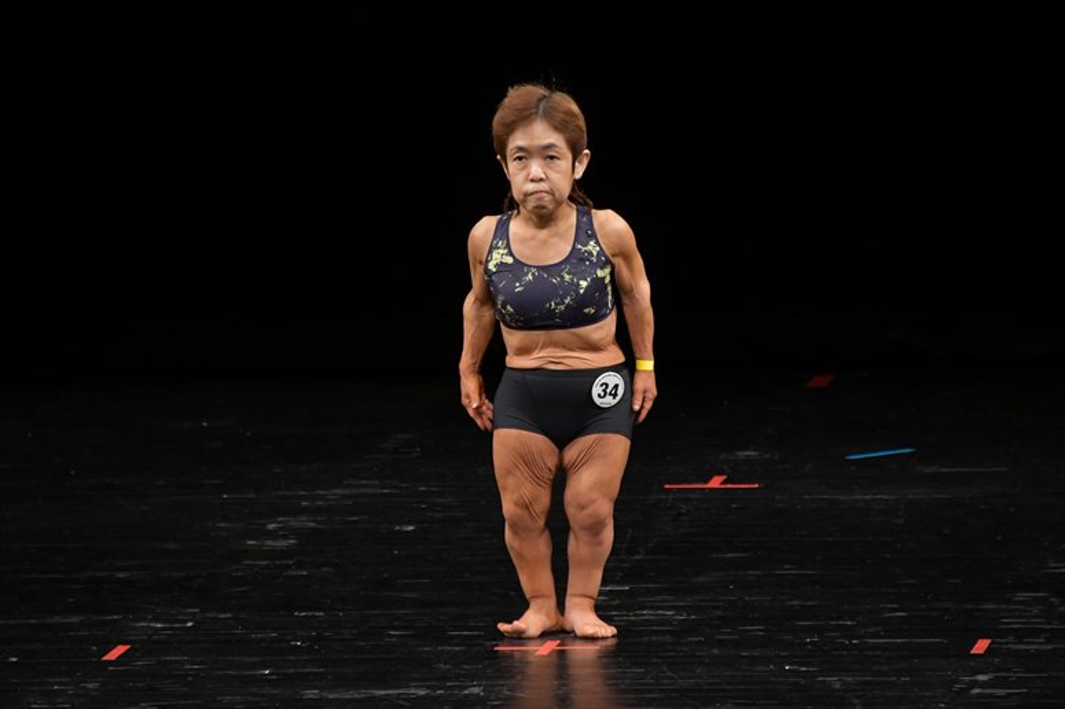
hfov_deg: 4.6
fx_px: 13306
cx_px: 532
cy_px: 354
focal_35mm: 450
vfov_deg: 3.1
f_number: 5.6
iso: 2000
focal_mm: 300
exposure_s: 1/400
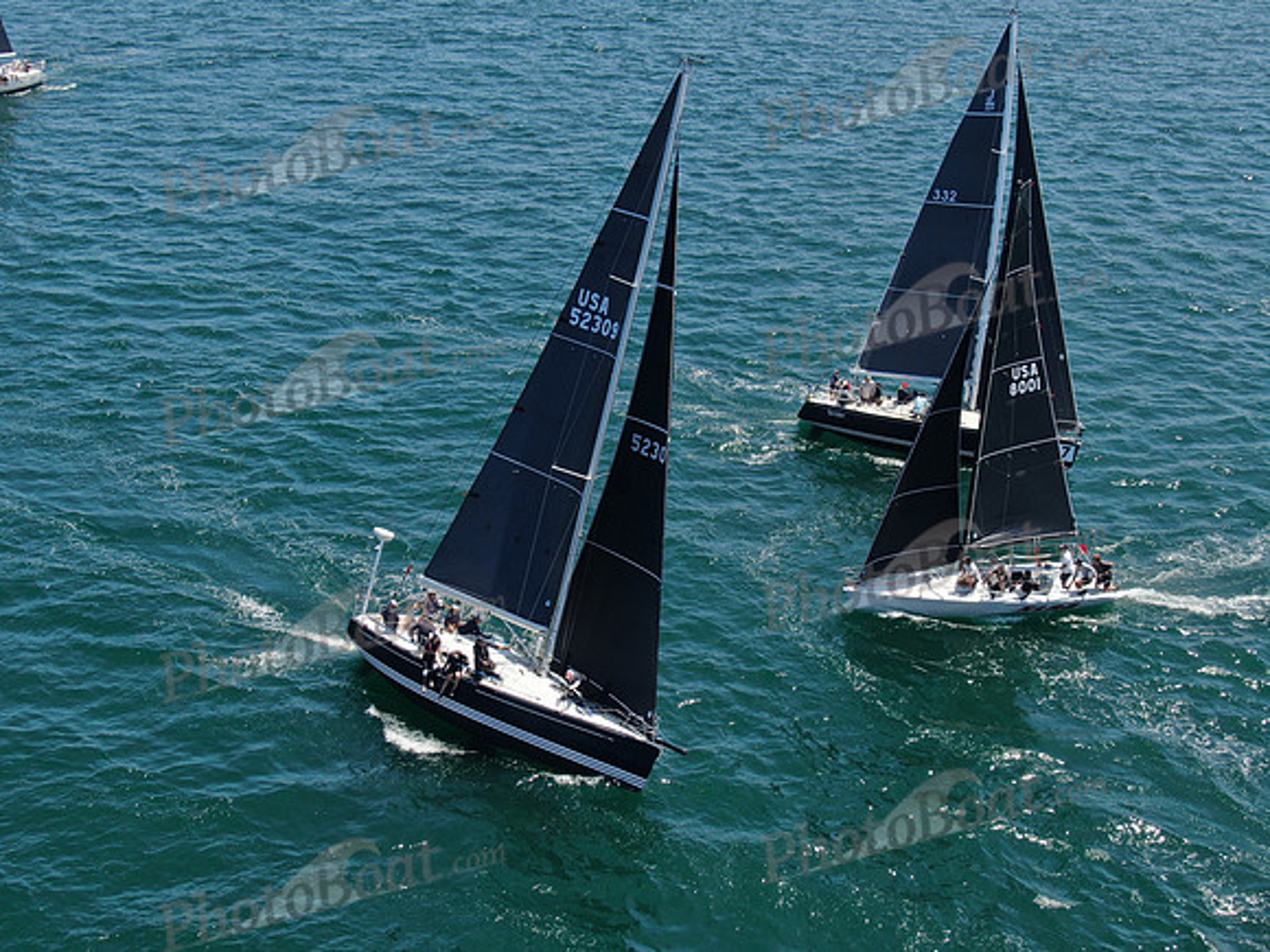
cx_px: 635
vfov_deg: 30.3
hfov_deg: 39.7
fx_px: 1761
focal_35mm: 48
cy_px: 476
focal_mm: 8.6
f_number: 3.8
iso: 100
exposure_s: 1/640
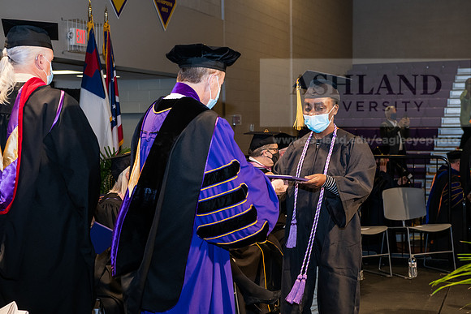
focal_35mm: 62
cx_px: 236
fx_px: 811
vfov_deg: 21.9
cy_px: 157
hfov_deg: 32.4
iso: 1600
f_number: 6.3
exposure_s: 1/200
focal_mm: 62
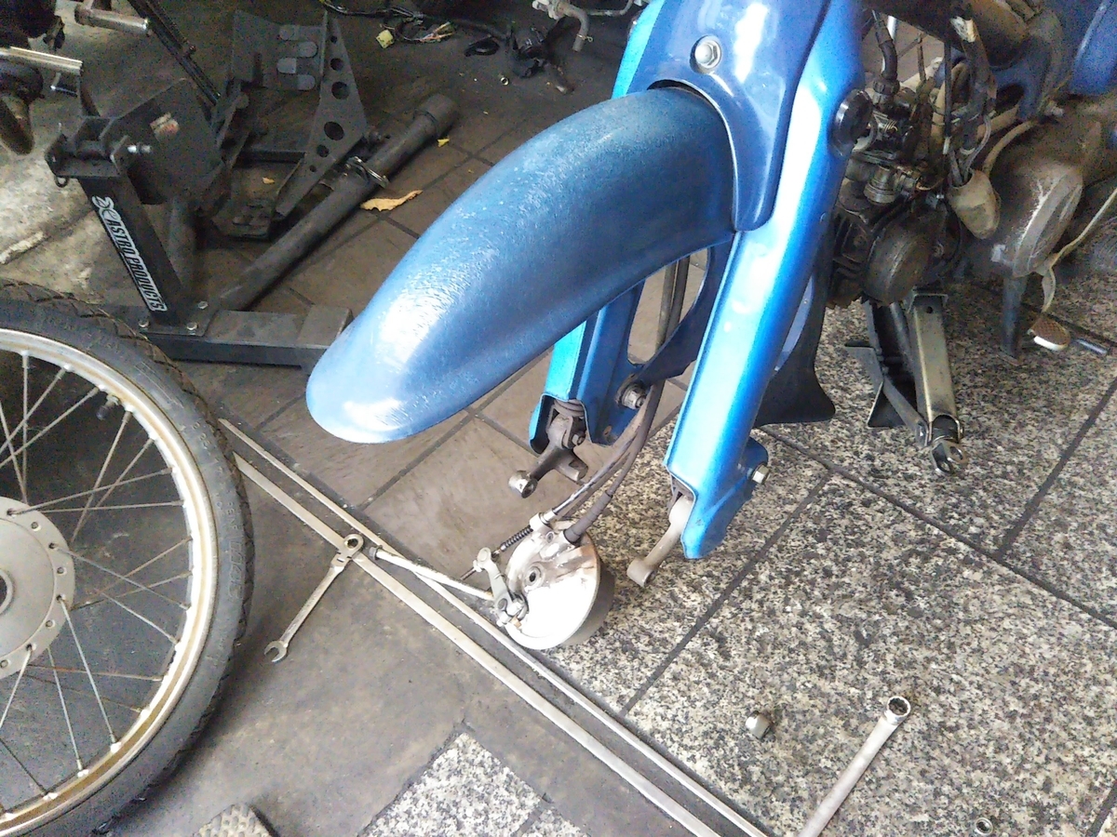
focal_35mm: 30
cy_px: 418
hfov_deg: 60.0
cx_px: 558
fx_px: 968
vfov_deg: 46.8
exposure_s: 1/23
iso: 636
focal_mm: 4
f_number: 2.2
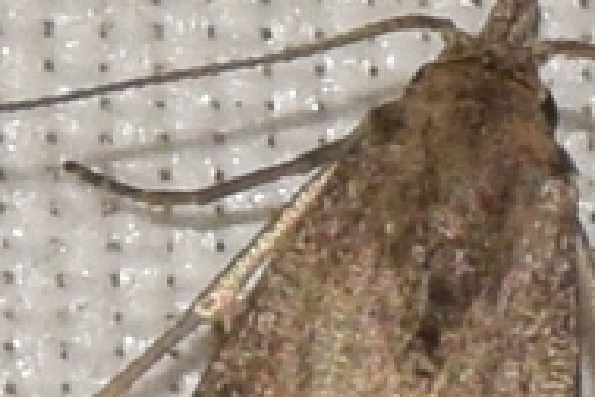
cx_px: 326
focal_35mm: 1062
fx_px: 17551
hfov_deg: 1.9
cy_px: 618
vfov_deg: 1.3
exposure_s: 1/160
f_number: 14
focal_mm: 140
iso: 400
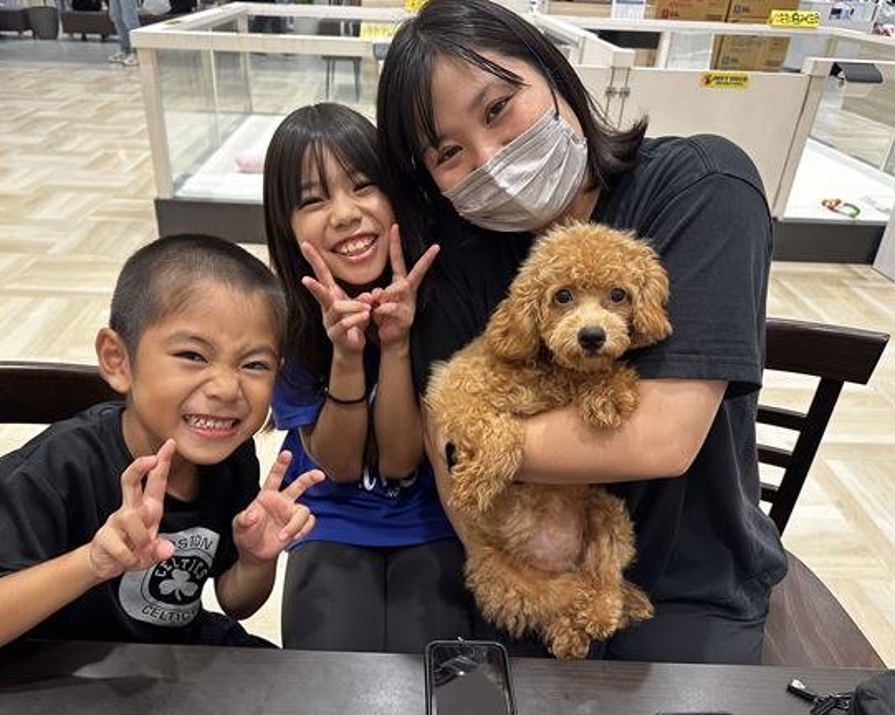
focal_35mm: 26
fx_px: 688
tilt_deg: -29.8
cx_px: 409
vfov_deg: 54.9
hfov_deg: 65.9
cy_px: 359
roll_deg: -2.4
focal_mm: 6.86
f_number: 1.78
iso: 160
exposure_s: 1/120
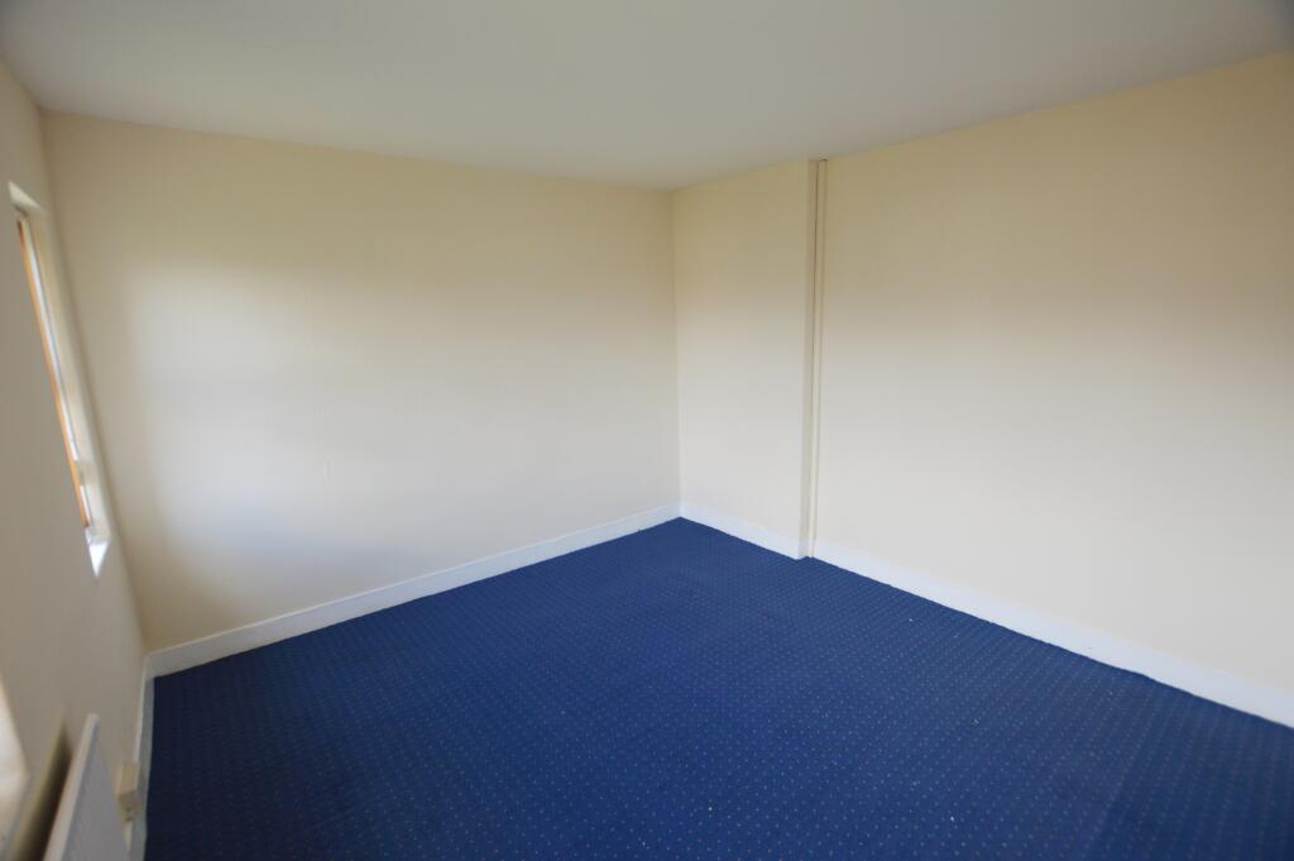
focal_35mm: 15
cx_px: 647
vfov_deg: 77.2
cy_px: 430
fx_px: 539
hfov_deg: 100.4
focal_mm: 10
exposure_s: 1/60
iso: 400
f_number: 3.5
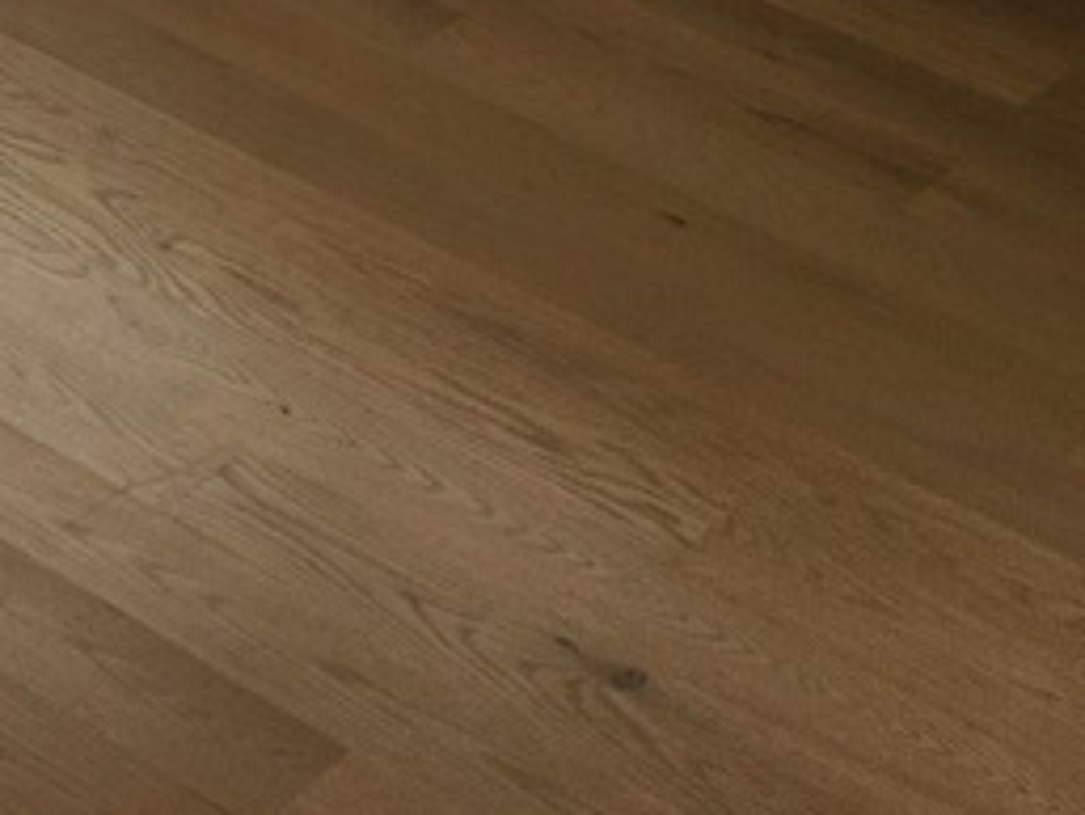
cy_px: -1351
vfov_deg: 9.7
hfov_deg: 12.8
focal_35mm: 129
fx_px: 4045
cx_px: -1262
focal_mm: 5.4
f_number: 1.8
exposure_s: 1/145
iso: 20
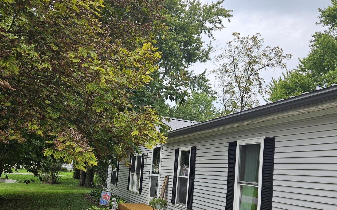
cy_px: 154
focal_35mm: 34
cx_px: 172
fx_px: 312
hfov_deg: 56.7
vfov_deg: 36.5
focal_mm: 5.4
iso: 25
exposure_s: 1/433
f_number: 1.8
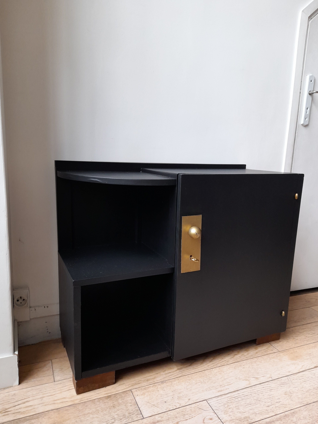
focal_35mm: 26
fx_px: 318
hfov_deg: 53.1
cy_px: 217
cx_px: 154
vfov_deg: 67.3
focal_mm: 4.6
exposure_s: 1/50
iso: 125
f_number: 2
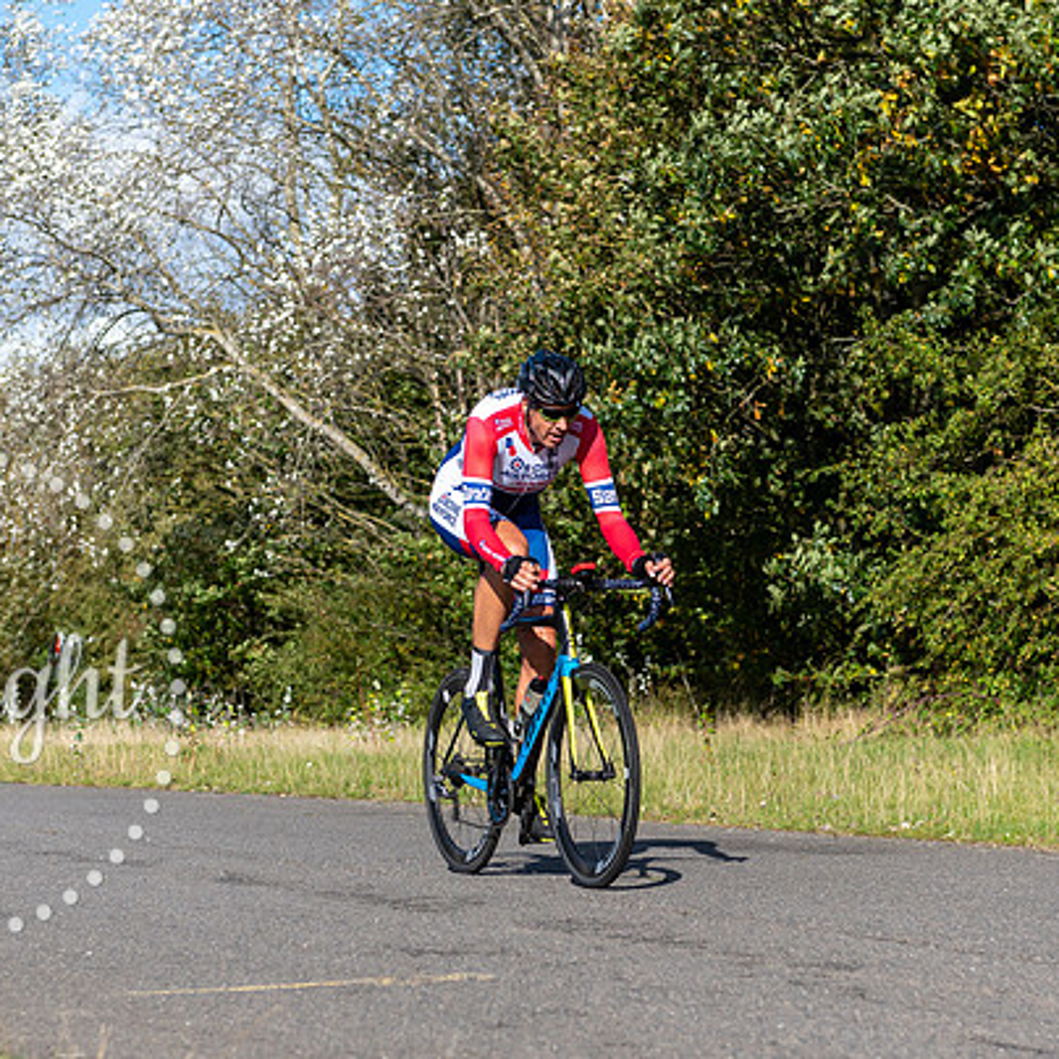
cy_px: 525
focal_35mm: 96
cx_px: 545
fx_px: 3323
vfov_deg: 18.1
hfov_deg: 18.1
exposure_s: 1/4000
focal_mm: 62
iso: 200
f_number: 3.5
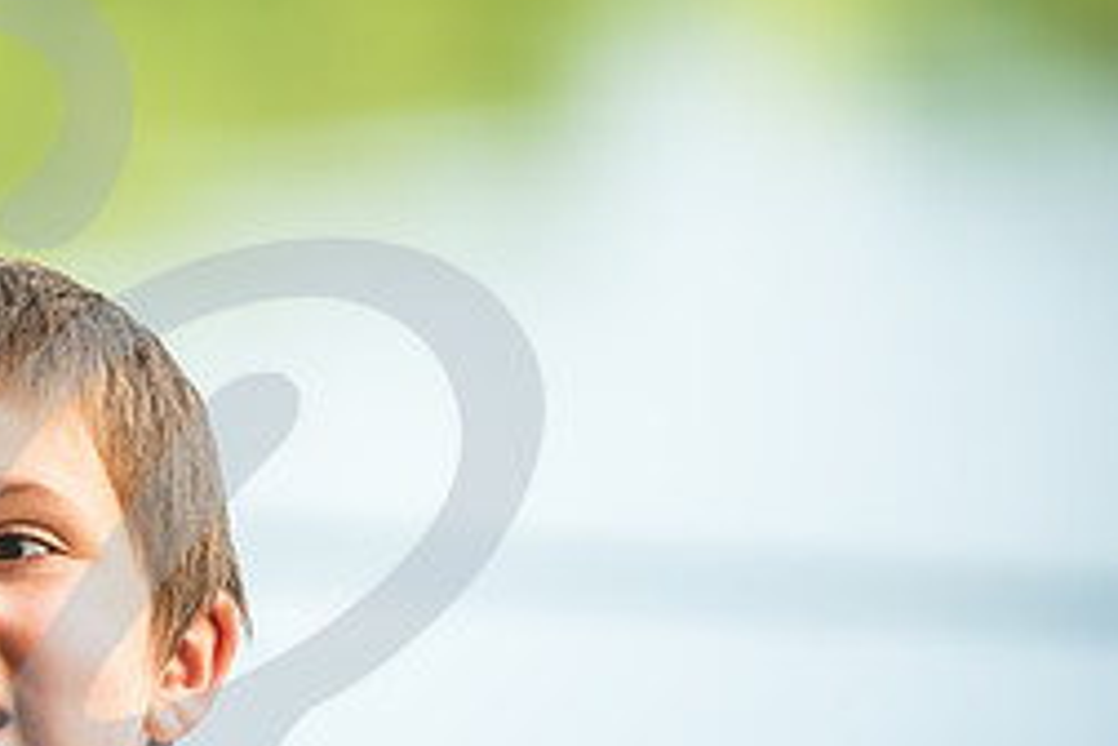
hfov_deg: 4.5
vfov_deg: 3.0
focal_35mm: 460
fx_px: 14284
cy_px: 788
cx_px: -160
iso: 250
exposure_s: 1/640
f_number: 2.8
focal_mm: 200
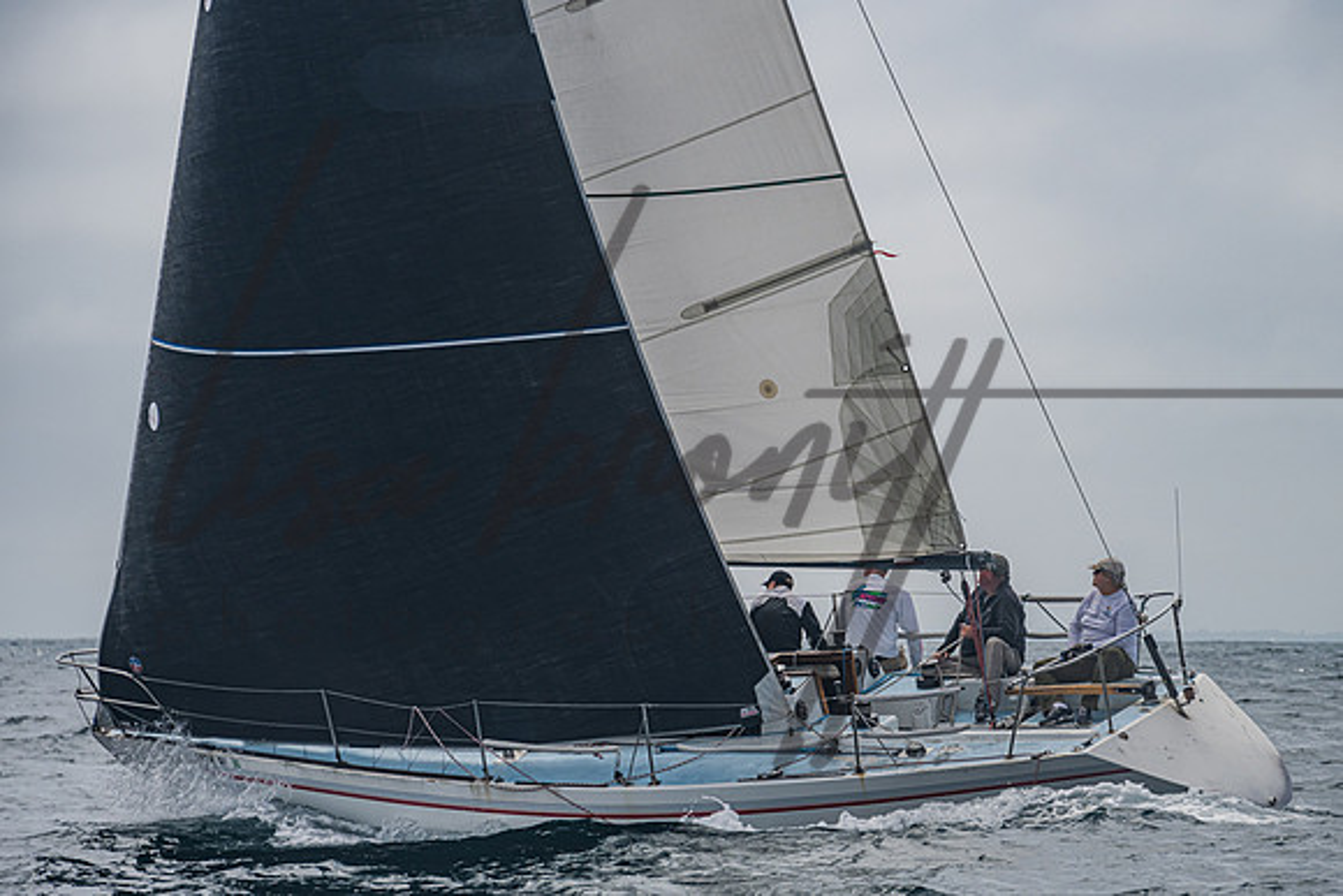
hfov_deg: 10.7
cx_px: 731
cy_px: 443
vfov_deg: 7.2
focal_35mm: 191
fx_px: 7140
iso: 250
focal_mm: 155
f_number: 6.3
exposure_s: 1/1250
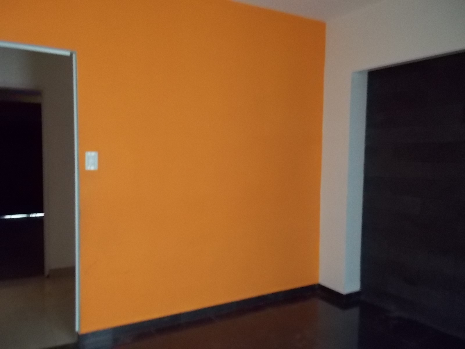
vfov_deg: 48.2
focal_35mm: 29
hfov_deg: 61.7
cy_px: 174
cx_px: 232
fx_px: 390
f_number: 3.3
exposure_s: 1/6
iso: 400
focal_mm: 4.1
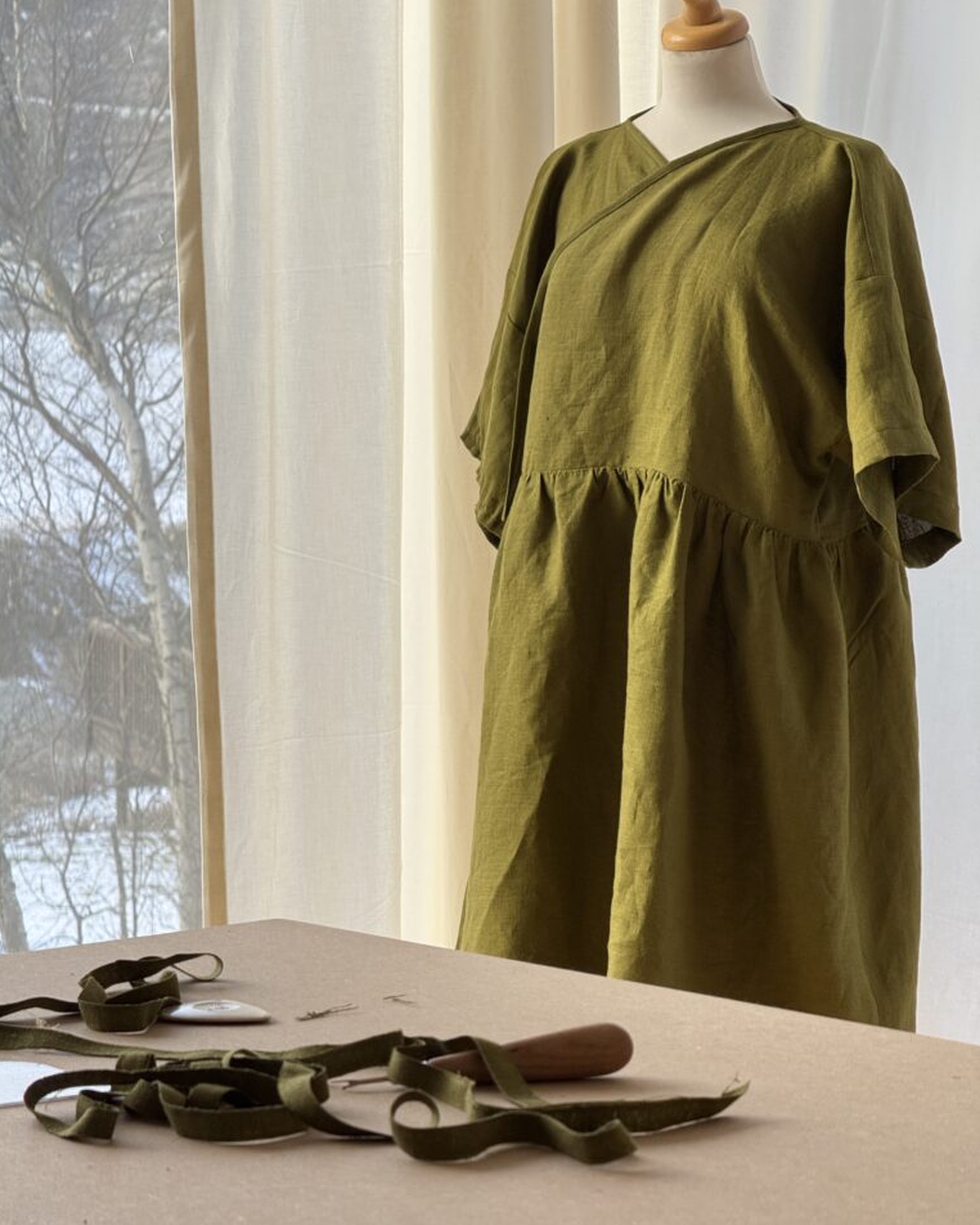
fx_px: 4567
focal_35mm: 126
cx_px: 487
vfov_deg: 15.3
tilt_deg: -5.7
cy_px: 629
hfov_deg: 12.2
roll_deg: +0.6
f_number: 2.8
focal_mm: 15.66
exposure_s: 1/141
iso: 50
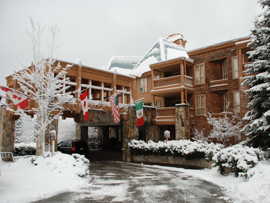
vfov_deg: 46.8
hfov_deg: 59.7
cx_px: 154
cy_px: 104
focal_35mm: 30
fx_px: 234
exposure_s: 1/80
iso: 200
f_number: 4.5
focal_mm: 18
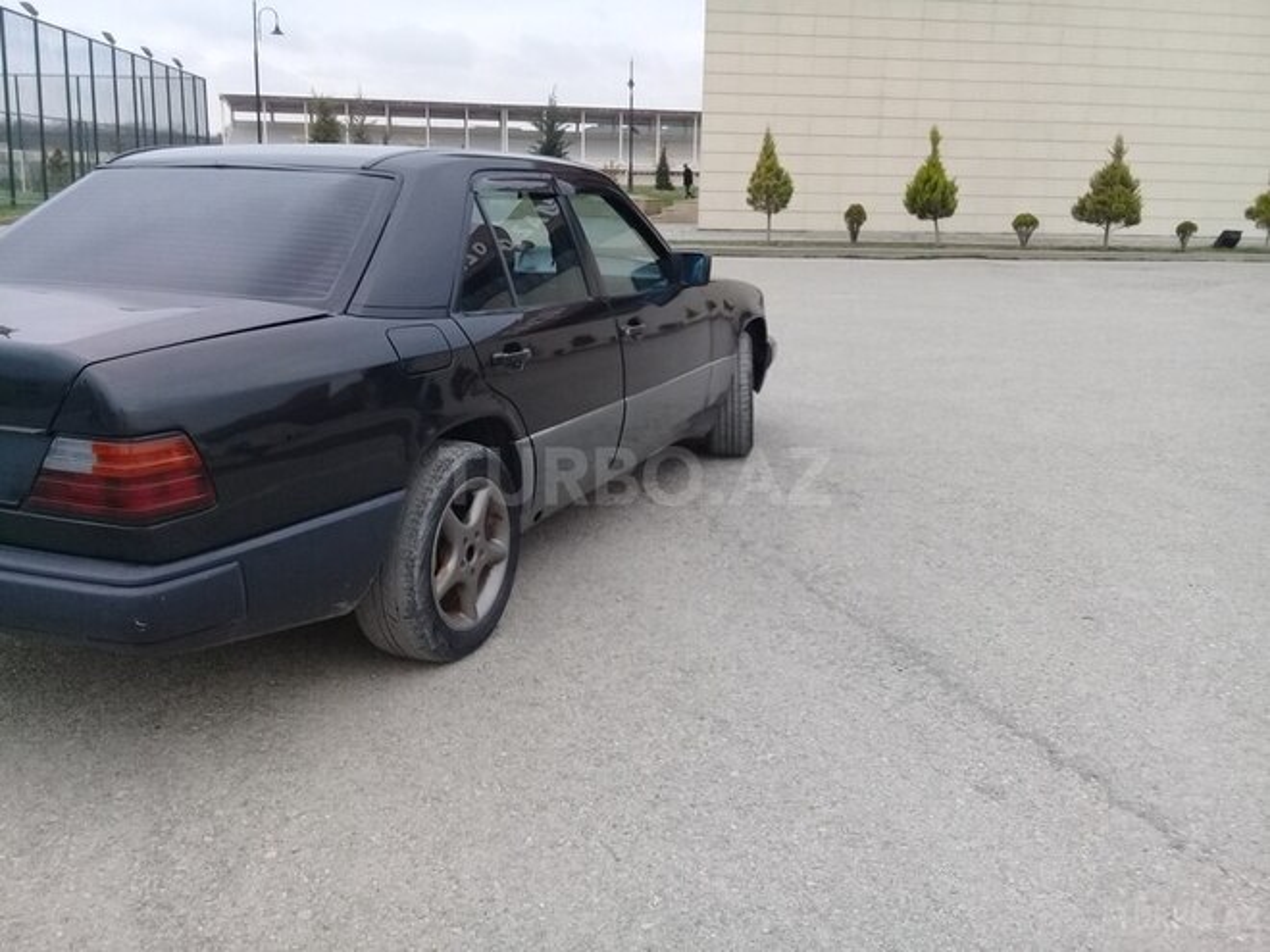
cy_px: 476
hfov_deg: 58.4
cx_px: 635
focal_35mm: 31
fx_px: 1137
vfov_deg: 45.4
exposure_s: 1/100
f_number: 2.2
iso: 80
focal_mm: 3.3
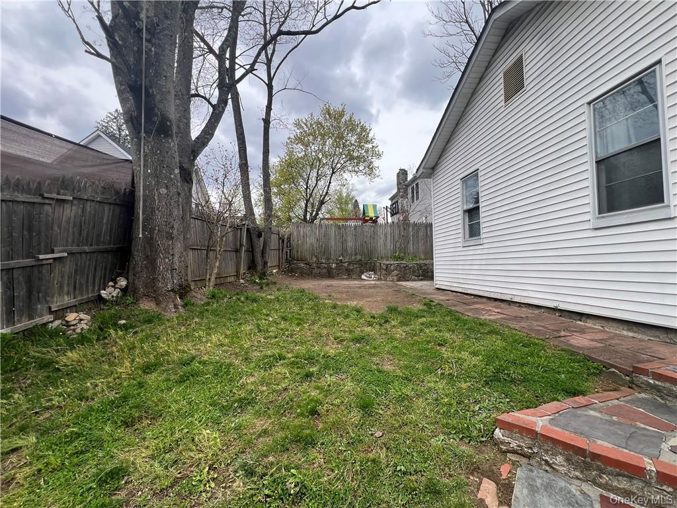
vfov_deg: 89.9
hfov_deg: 106.2
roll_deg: +1.1
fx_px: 254
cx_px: 338
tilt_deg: +2.5
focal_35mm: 13
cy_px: 254
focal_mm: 1.57
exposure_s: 1/579
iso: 32
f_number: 1.8
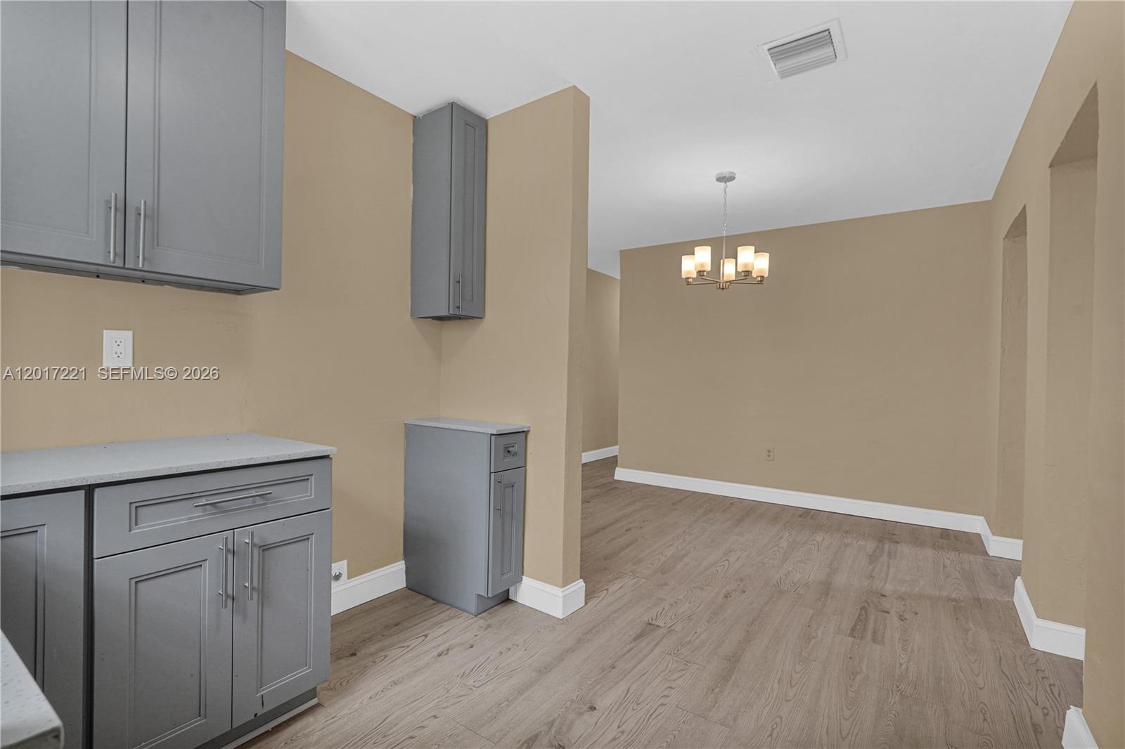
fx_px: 500
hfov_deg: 96.7
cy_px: 374
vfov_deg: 73.7
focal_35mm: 16
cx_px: 562
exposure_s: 1/30
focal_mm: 16
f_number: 9
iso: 500
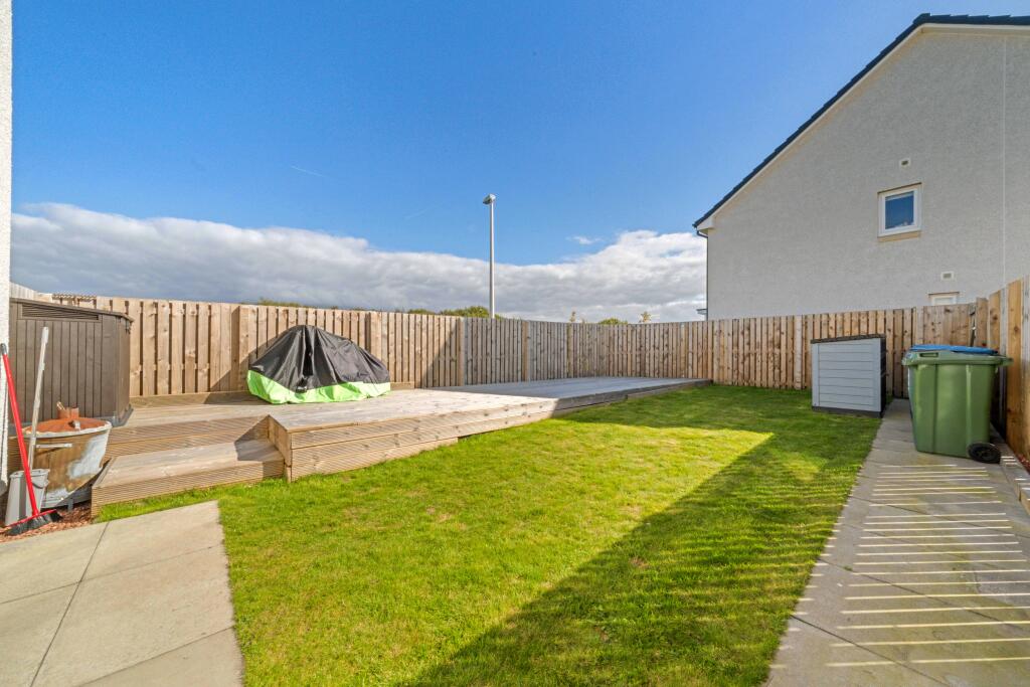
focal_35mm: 12
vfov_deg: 90.0
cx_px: 515
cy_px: 344
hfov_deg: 112.6
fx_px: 343
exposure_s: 1/40
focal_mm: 12
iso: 800
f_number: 22
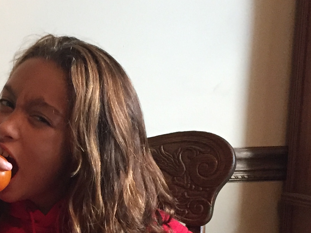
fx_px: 800
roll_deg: -2.3
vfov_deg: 16.0
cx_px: 41
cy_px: 269
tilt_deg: -11.8
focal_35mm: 89
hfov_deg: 21.6
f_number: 2.2
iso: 200
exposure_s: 1/30
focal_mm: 4.15
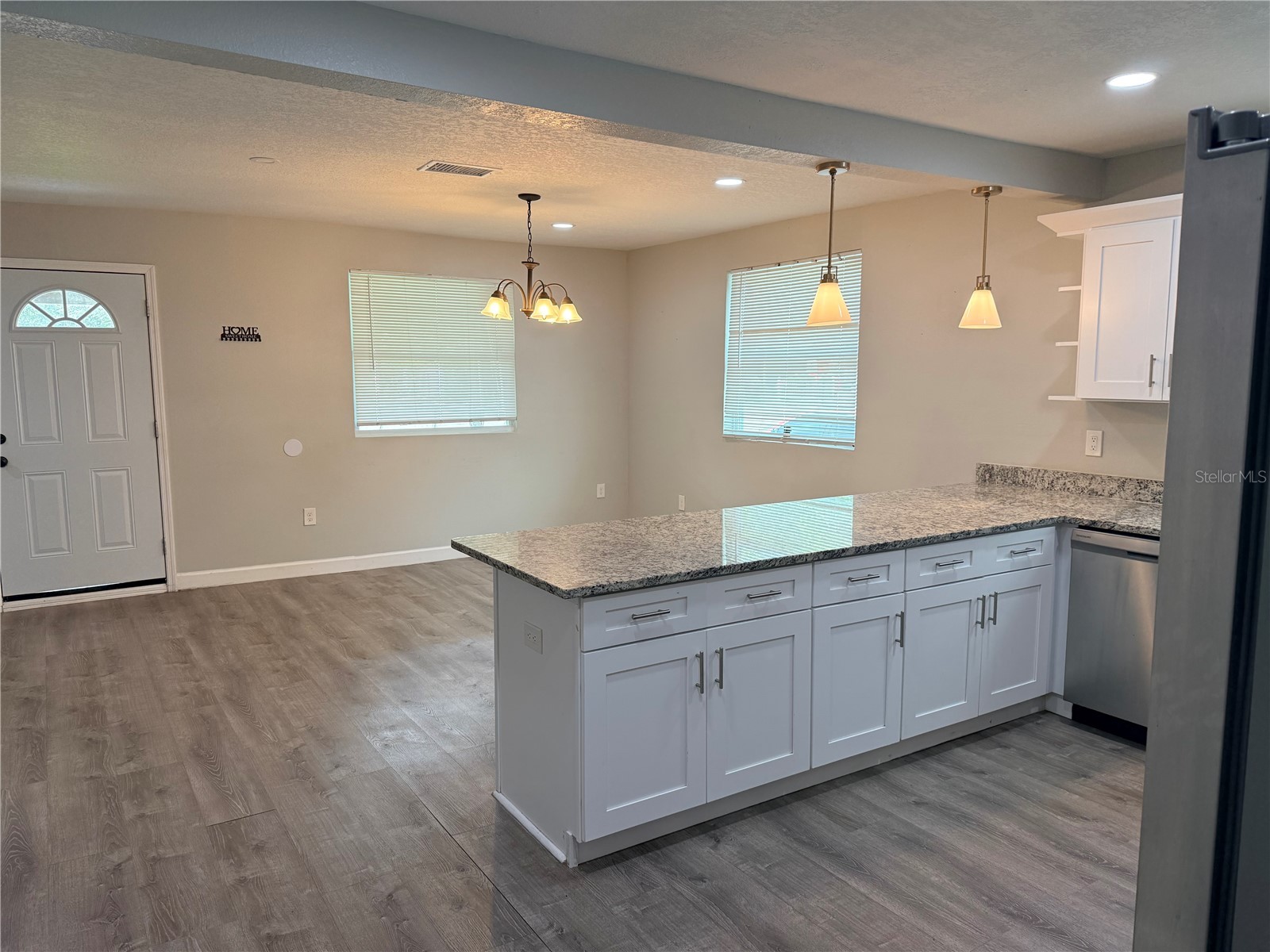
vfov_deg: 56.8
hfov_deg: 71.6
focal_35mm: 24
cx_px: 635
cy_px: 476
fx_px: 881
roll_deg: -0.2
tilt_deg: -5.6
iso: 160
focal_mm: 6.76
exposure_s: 1/235
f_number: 1.78
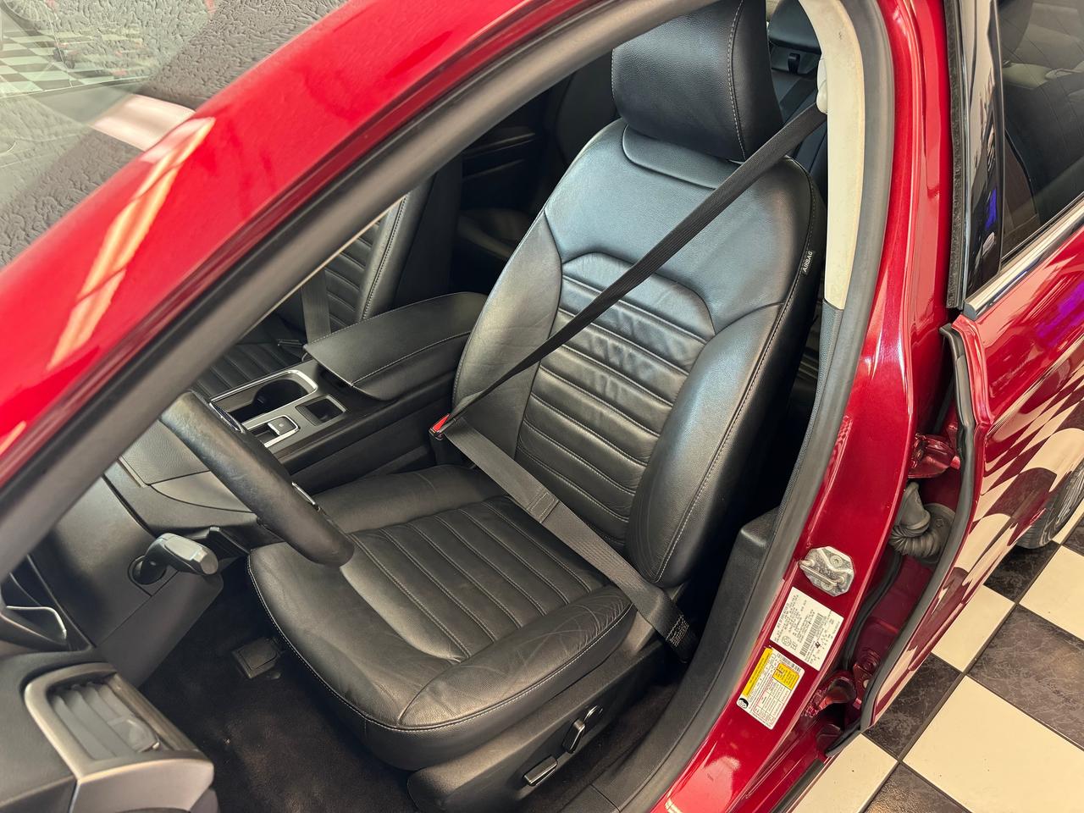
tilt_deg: -35.3
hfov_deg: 71.6
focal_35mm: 24
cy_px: 406
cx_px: 542
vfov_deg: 56.8
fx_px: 752
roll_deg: -2.4
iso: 400
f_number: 1.78
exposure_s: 1/60
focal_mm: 6.76
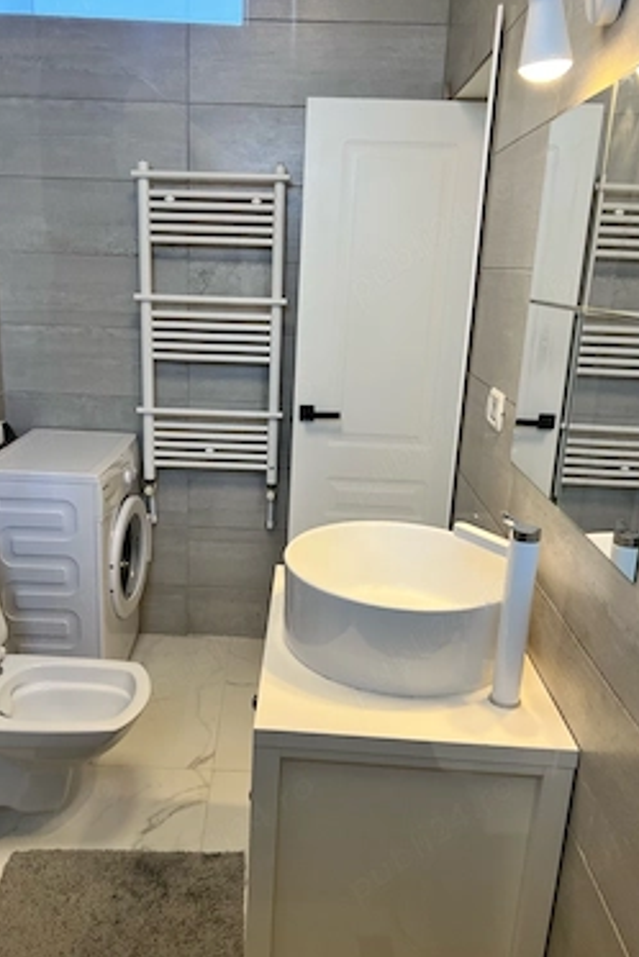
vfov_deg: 63.6
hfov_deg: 44.9
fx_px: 771
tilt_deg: -15.2
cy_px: 470
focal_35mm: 29
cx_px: 282
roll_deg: -1.5
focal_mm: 5.7
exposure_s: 1/119
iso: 100
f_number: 1.5
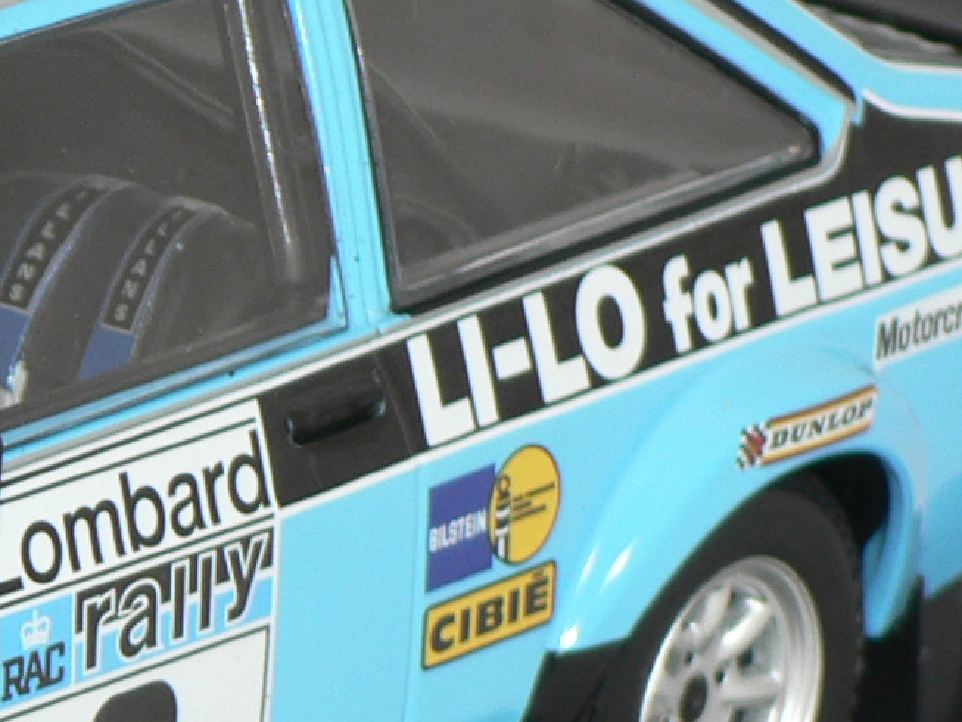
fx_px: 11118
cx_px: -495
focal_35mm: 400
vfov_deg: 3.7
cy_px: 538
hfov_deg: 4.9
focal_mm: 16.9
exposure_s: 1/60
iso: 80
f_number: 3.2
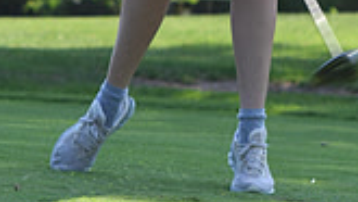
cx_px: 143
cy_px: -219
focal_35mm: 1502
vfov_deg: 0.8
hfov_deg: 1.4
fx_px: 14265
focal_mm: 350
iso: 640
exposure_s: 1/800
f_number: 6.3
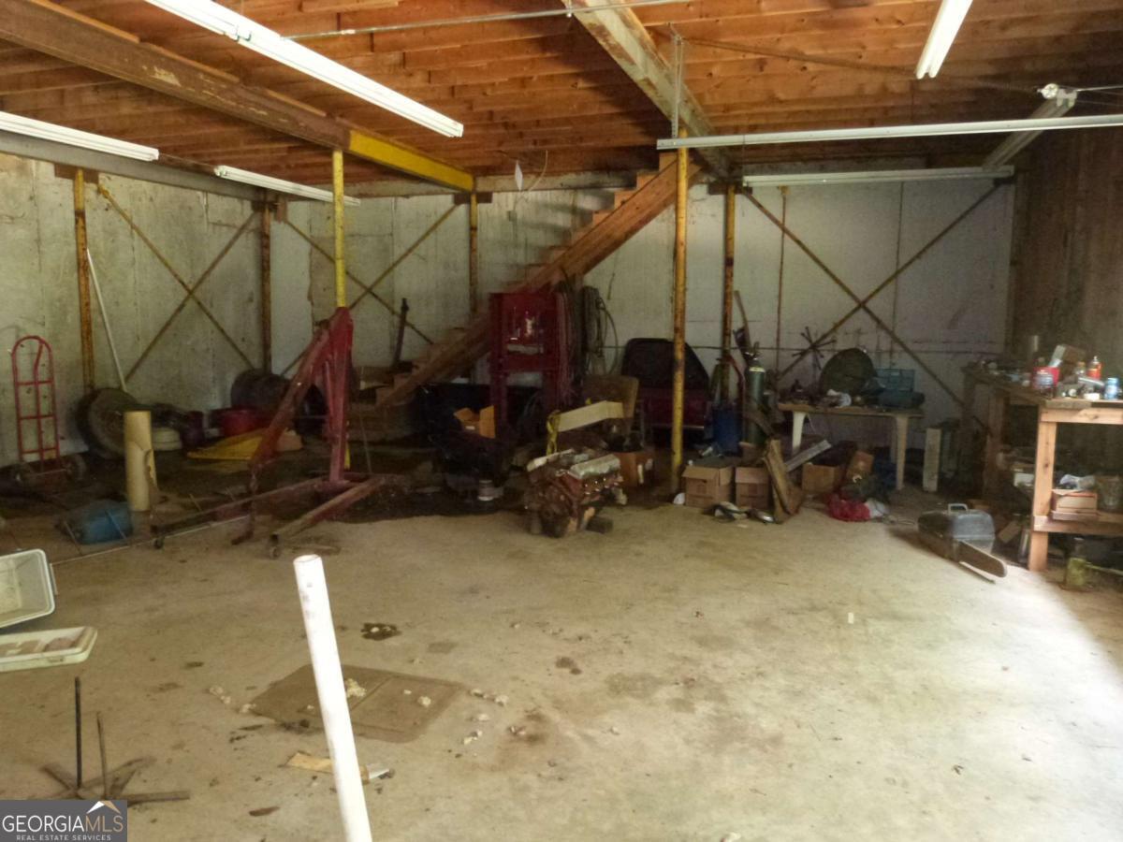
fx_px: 811
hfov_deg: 69.4
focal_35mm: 25
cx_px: 562
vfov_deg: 54.9
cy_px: 421
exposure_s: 1/10
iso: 800
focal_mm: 4.5
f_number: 2.8
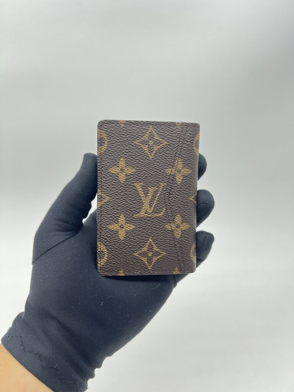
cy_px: 196
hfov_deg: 53.1
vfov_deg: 67.3
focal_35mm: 26
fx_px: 294
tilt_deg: -23.3
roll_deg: +0.5
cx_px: 147
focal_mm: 5.7
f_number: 1.5
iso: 50
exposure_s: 1/100
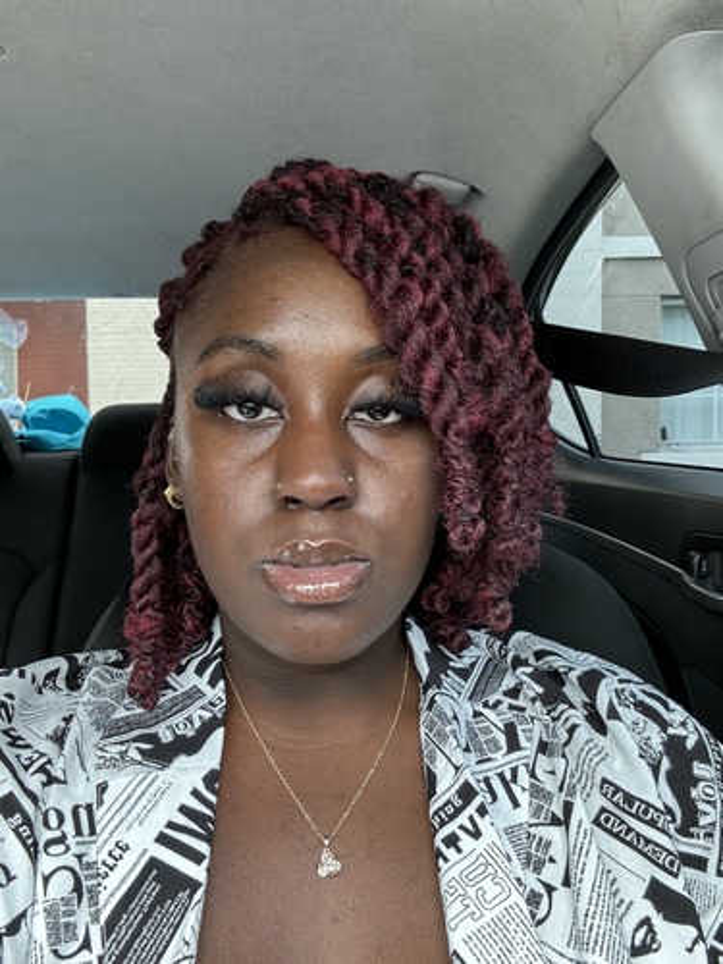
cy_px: 482
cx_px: 362
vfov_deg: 60.0
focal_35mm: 30
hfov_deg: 46.8
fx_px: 835
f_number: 1.9
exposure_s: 1/60
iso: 125
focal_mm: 2.69
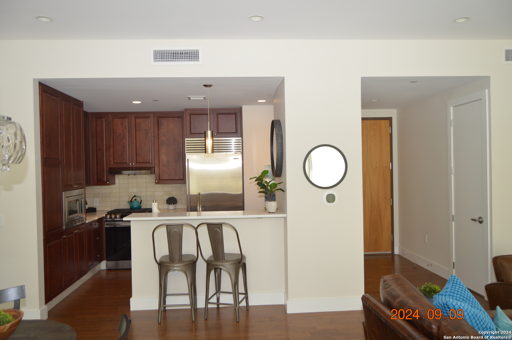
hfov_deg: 67.4
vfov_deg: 47.9
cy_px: 170
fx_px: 384
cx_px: 256
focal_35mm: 27
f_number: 4
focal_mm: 18
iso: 400
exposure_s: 1/100
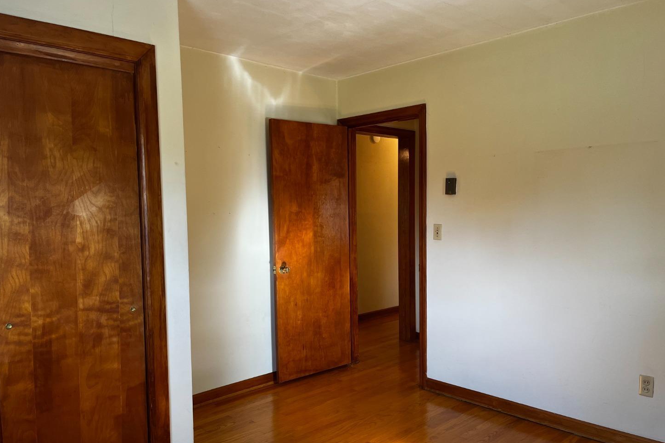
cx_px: 326
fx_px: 517
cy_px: 253
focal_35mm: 28
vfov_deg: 46.3
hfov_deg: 65.5
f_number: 1.6
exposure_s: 1/60
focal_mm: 5.1
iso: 80
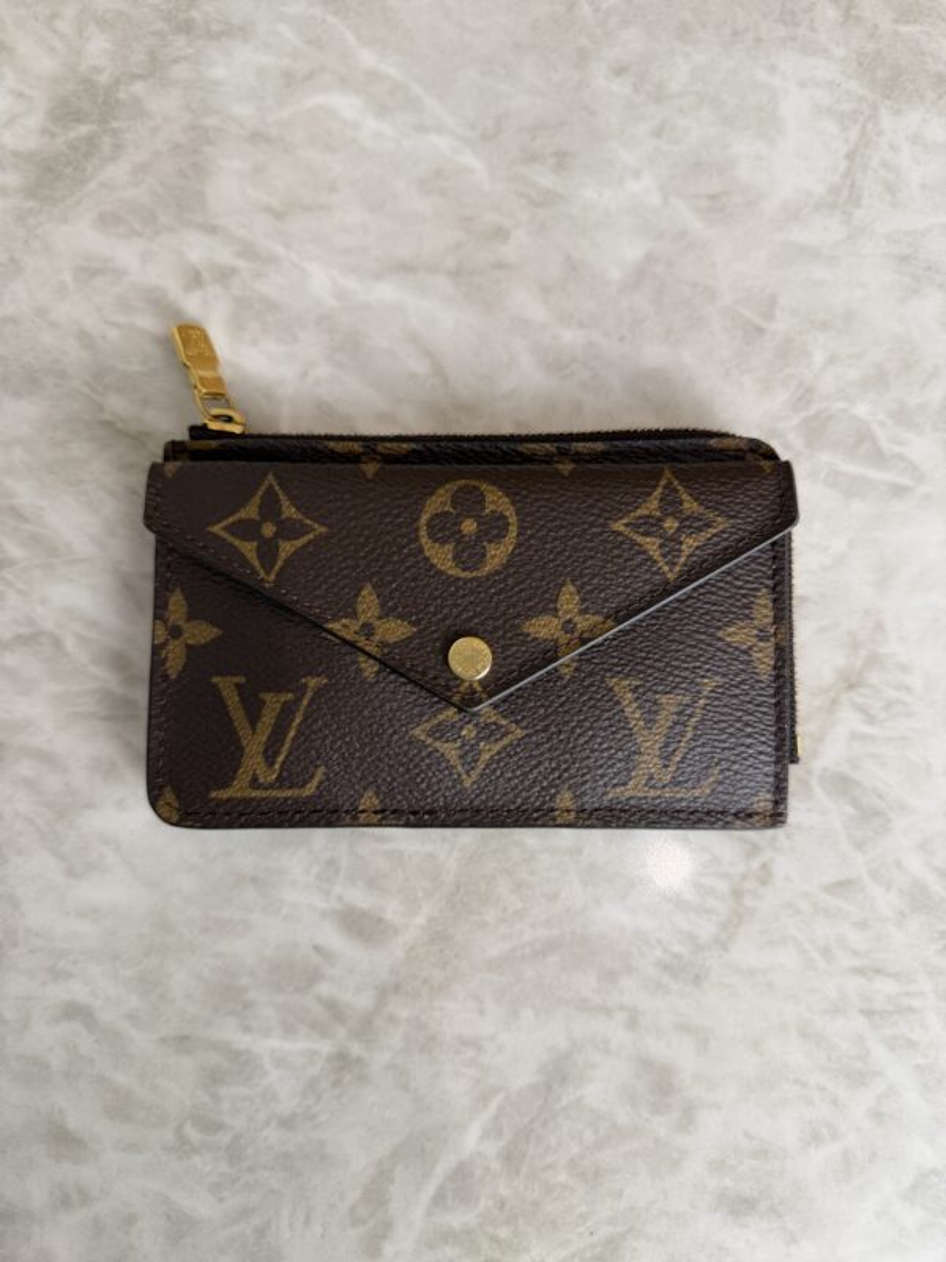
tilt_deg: -84.7
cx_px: 473
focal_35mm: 24
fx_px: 875
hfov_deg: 56.8
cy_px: 631
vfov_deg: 71.6
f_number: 1.78
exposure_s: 1/120
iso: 100
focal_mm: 6.76
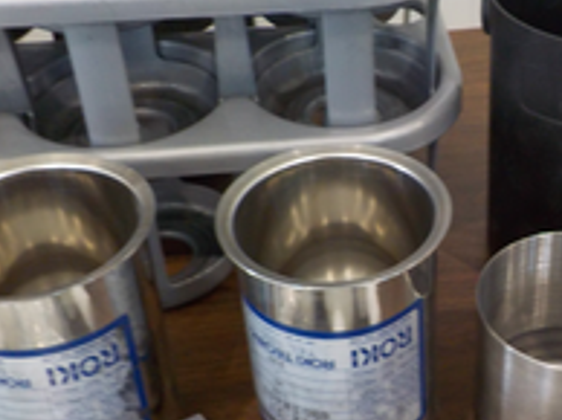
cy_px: 171
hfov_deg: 30.1
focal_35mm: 62
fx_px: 1005
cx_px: 487
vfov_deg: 23.6
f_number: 3.3
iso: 220
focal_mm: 4.1
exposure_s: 1/30
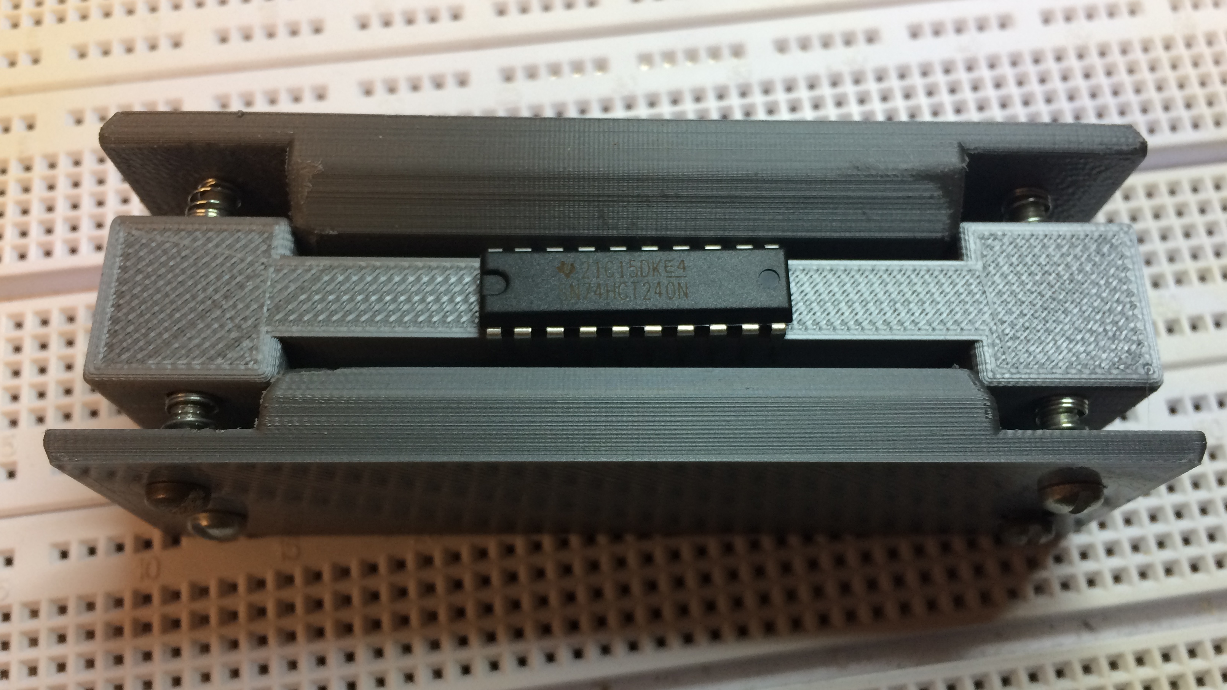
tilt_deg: -70.1
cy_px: 350
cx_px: 617
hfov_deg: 61.0
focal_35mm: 32
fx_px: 1041
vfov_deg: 36.7
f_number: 2.2
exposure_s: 1/33
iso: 50
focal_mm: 4.15
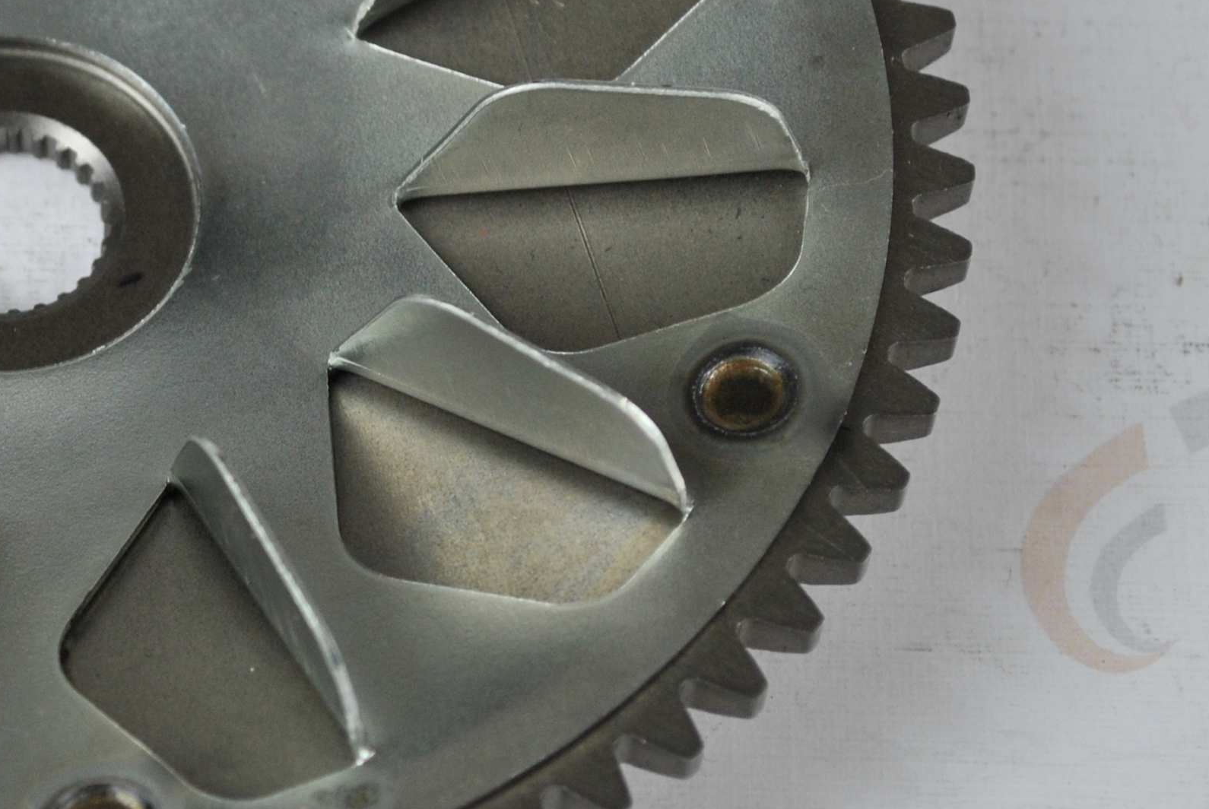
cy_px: 220
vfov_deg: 7.0
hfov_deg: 10.3
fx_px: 6630
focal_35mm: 197
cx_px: 25
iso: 200
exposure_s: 1/25
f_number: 6.3
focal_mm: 55
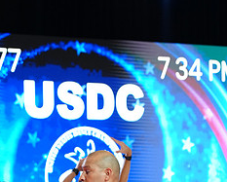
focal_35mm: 238
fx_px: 1601
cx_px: 80
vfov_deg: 6.4
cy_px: 263
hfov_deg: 8.1
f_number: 4
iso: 2500
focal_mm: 102
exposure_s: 1/320
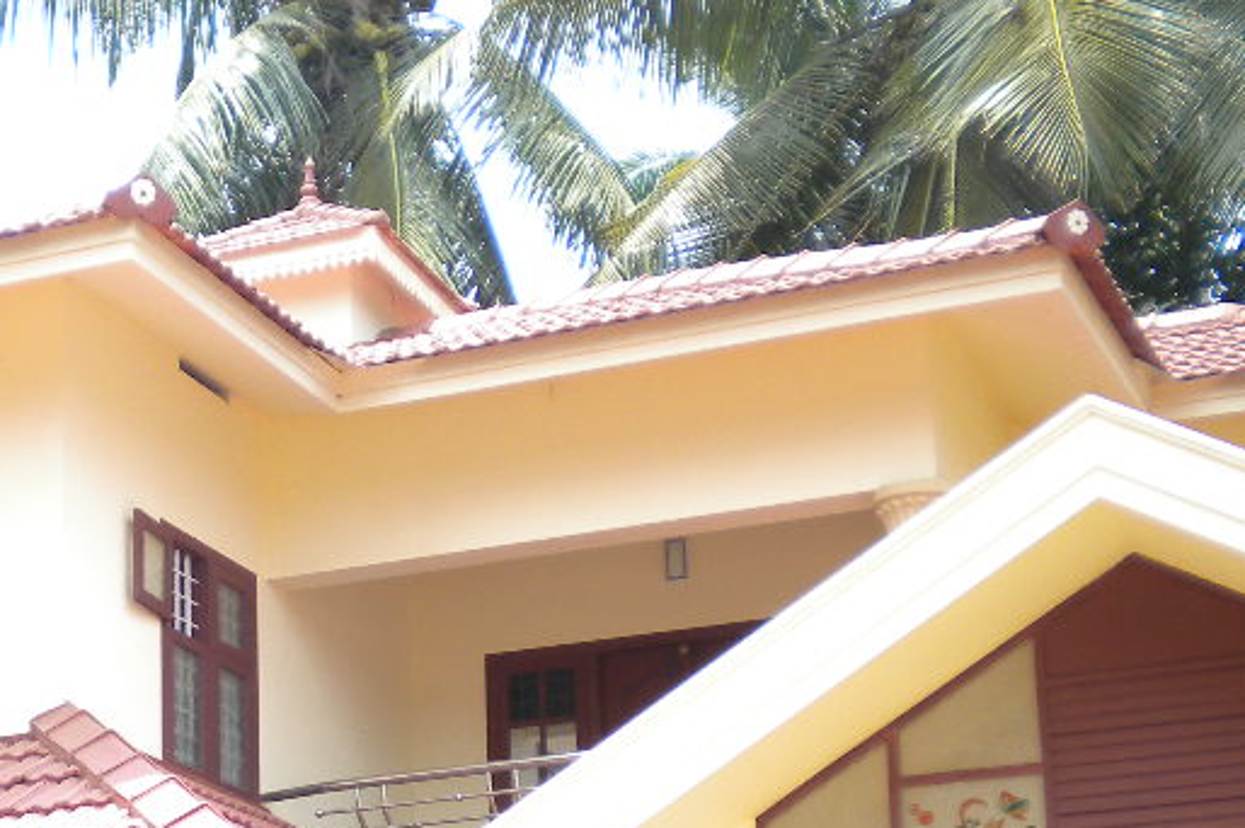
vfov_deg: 15.8
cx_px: 271
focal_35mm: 85
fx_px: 2938
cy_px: 804
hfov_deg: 23.6
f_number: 3.5
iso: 80
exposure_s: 1/214
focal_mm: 7.4
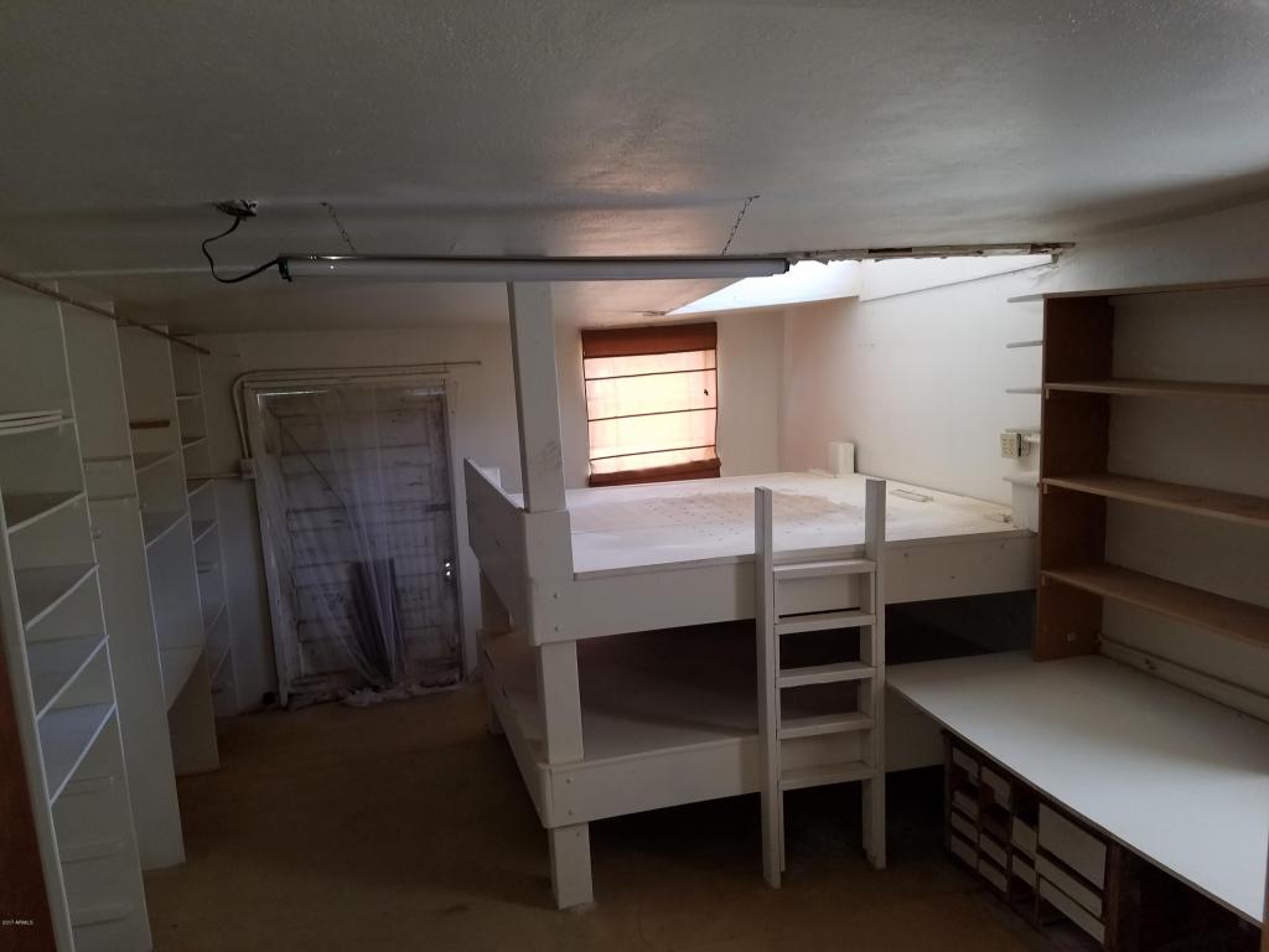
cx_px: 634
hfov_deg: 67.3
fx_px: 953
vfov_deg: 53.1
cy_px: 476
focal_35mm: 26
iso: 80
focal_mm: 4.2
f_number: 1.7
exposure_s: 1/60
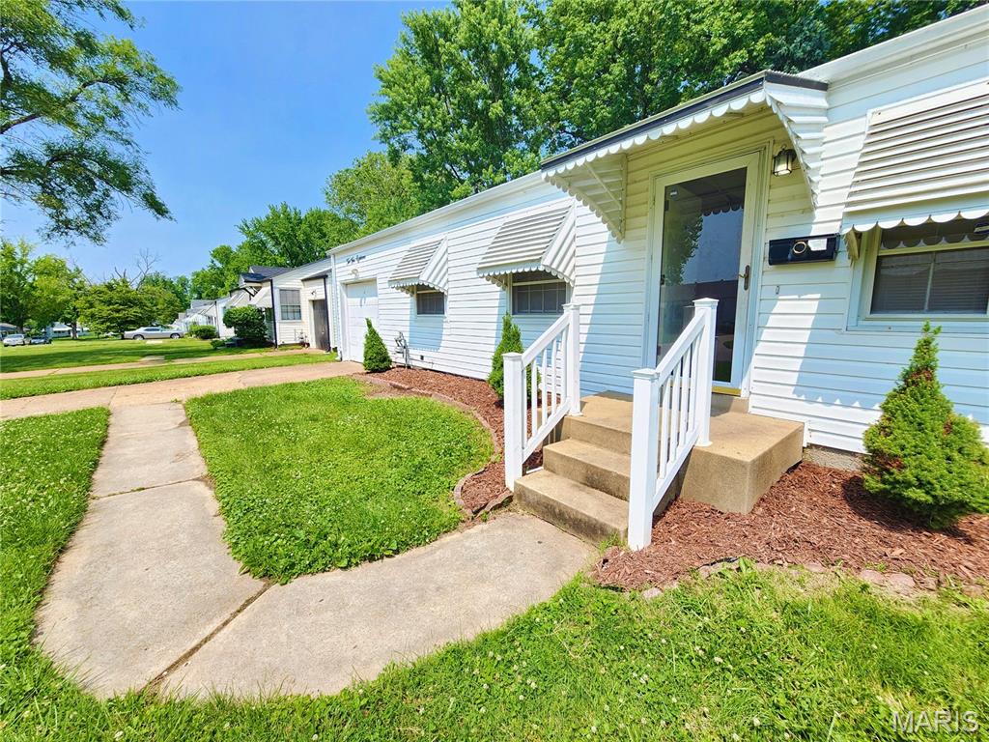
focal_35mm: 13
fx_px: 371
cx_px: 494
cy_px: 371
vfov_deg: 89.9
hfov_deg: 106.2
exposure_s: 1/843
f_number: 2.2
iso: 50
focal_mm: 2.2
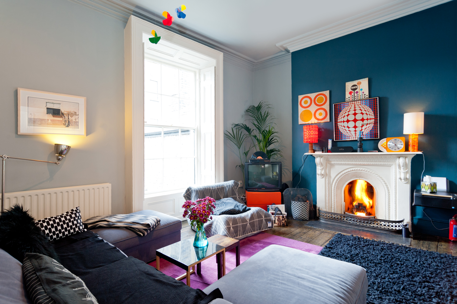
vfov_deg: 67.3
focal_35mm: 18
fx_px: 228
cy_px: 152
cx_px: 228
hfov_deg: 90.0
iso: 320
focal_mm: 18
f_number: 8
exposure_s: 1/5
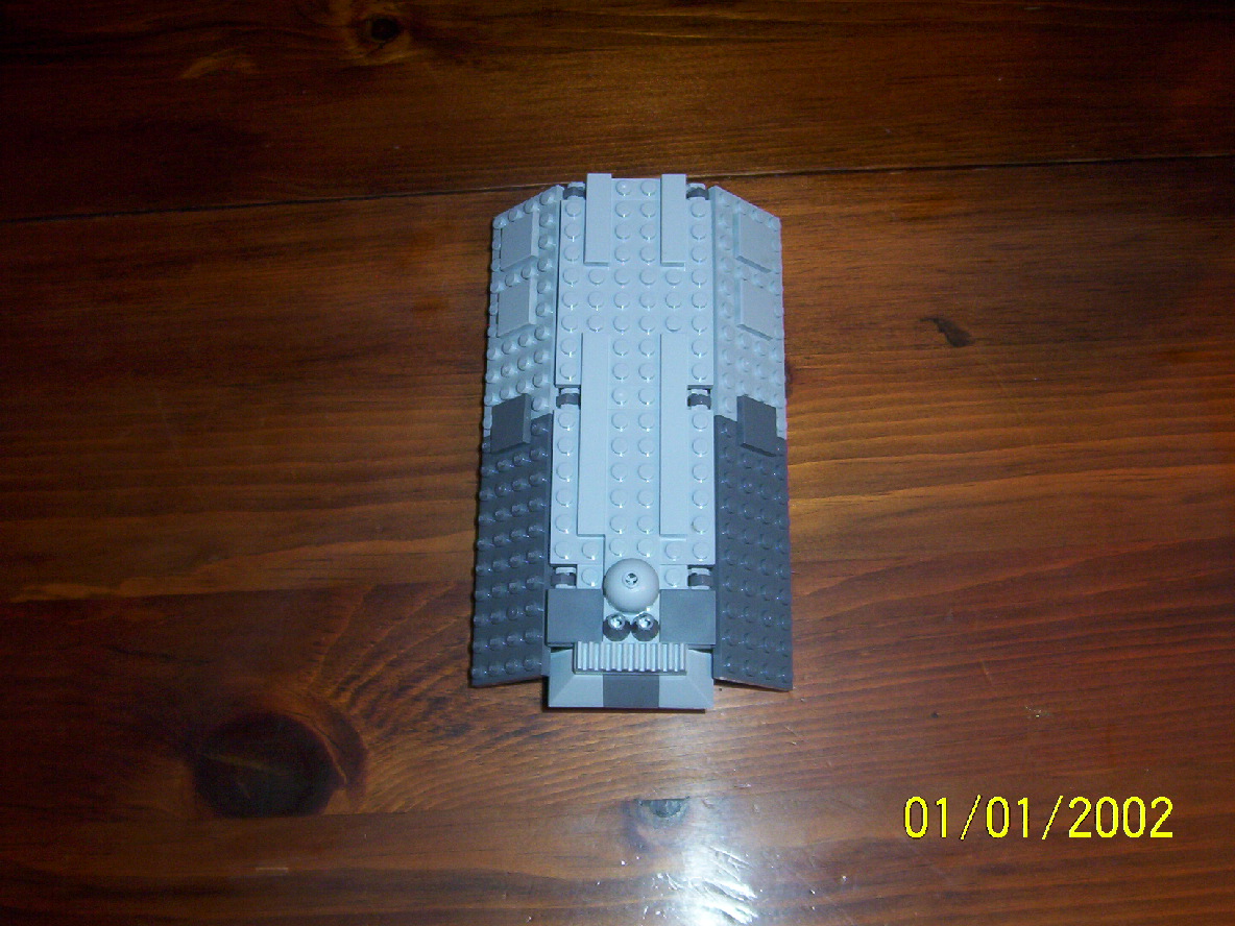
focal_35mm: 36
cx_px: 618
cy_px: 463
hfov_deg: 51.4
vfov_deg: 39.7
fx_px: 1284
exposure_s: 1/30
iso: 140
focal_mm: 5.54
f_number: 2.76
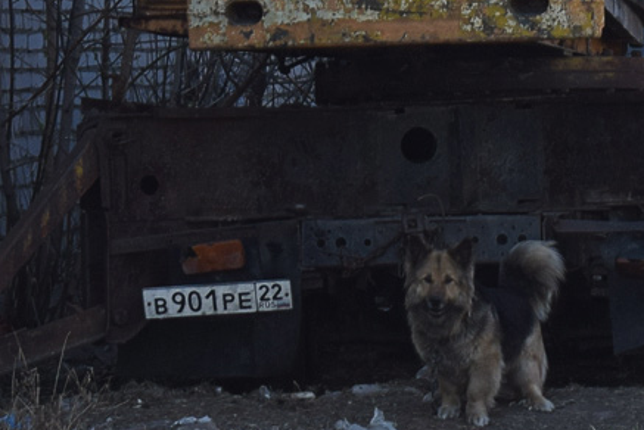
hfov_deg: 9.1
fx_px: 4052
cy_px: -93
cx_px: 519
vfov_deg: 6.0
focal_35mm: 226
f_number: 5.6
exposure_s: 1/250
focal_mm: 55
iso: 100
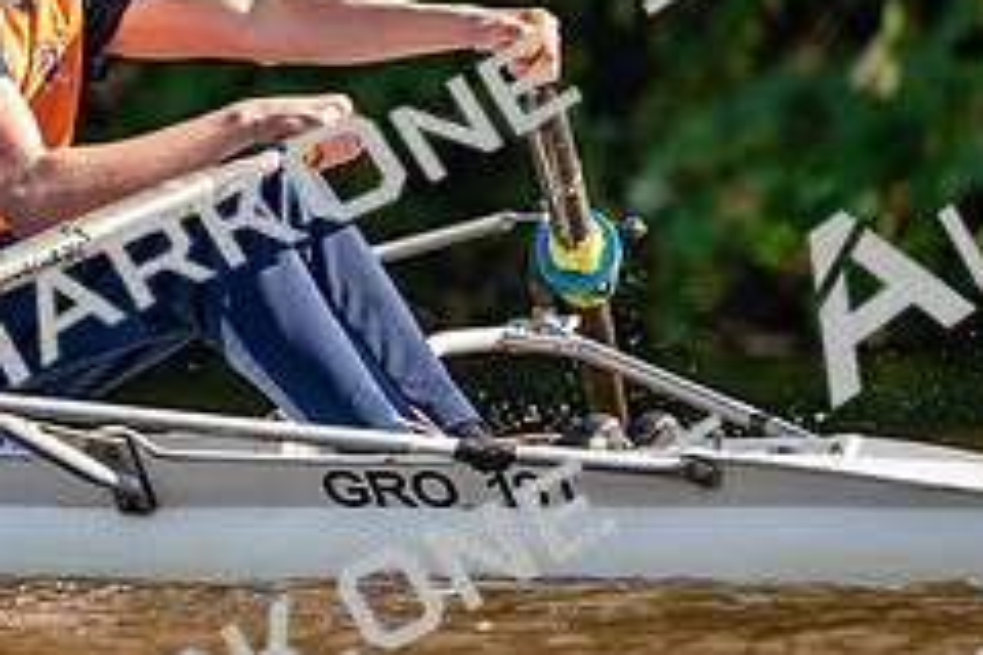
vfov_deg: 1.4
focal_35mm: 965
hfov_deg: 2.1
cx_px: 459
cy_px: 18
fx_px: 26348
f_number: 4.5
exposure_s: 1/3200
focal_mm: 400
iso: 1250
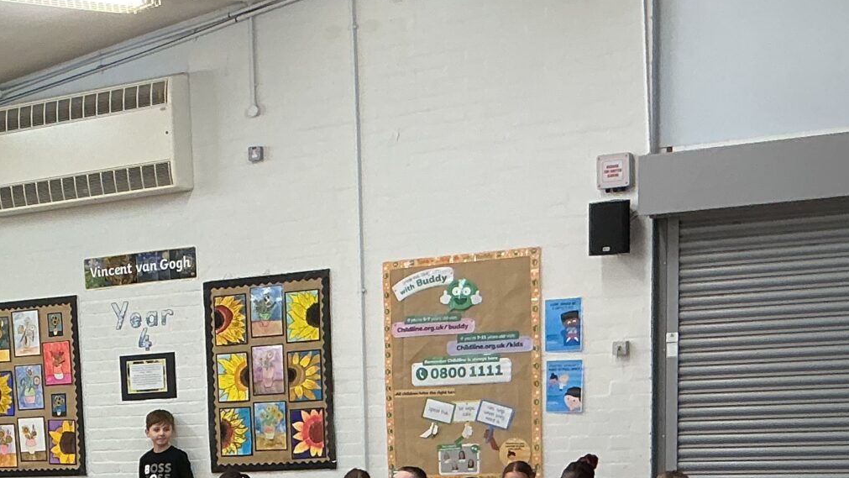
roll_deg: +5.9
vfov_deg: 14.1
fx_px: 1801
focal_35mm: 80
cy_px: 721
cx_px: -136
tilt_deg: -13.1
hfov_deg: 24.4
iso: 64
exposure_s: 1/50
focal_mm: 3
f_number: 1.8
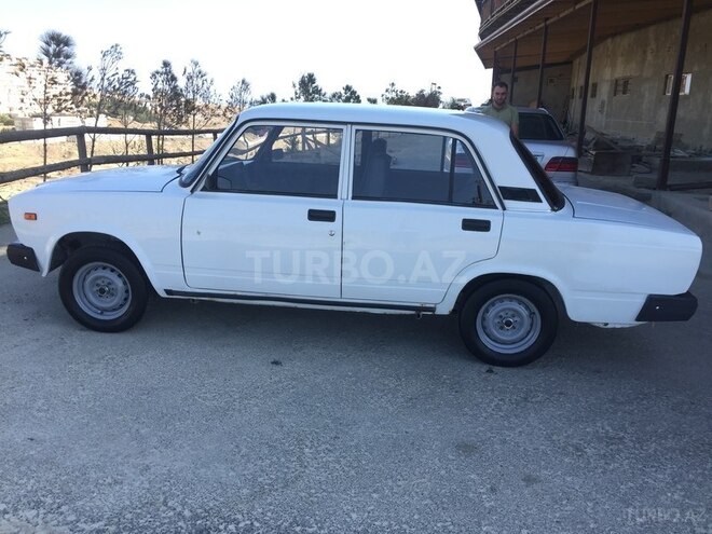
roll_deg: -3.3
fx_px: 596
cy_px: 267
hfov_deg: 61.7
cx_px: 356
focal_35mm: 29
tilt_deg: -16.1
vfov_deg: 48.2
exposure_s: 1/514
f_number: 2.2
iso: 32
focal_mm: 4.15
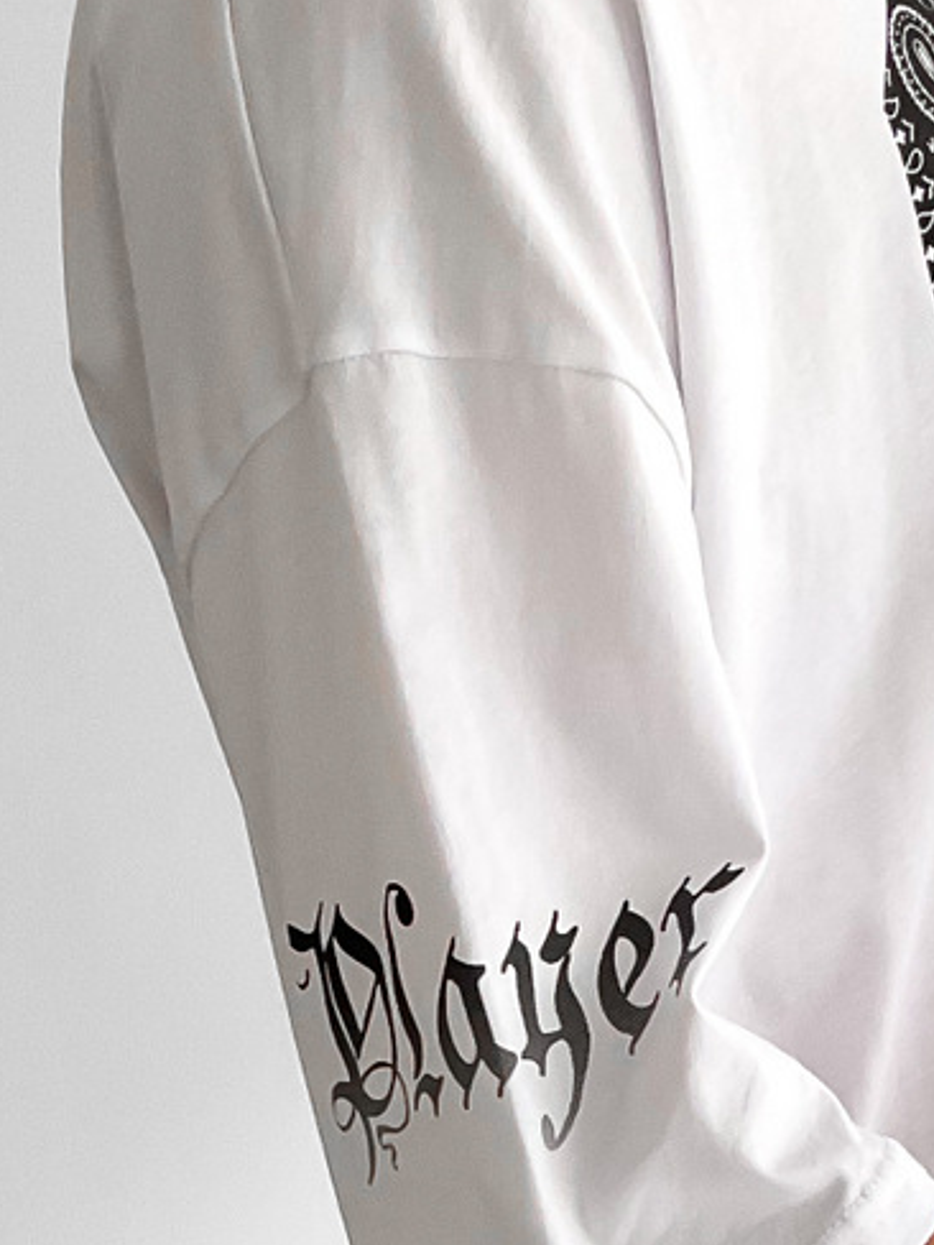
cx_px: 574
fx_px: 3418
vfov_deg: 19.9
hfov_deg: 15.5
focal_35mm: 95
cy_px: 1327
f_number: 1.8
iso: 64
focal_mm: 3
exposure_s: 1/80
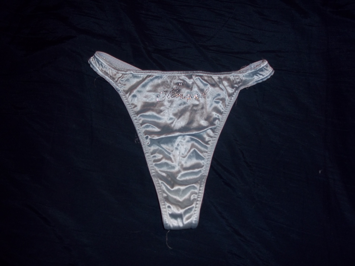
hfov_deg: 51.4
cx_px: 178
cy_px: 133
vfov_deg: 39.7
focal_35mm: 36
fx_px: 369
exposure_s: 1/30
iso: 80
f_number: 3.1
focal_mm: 6.5
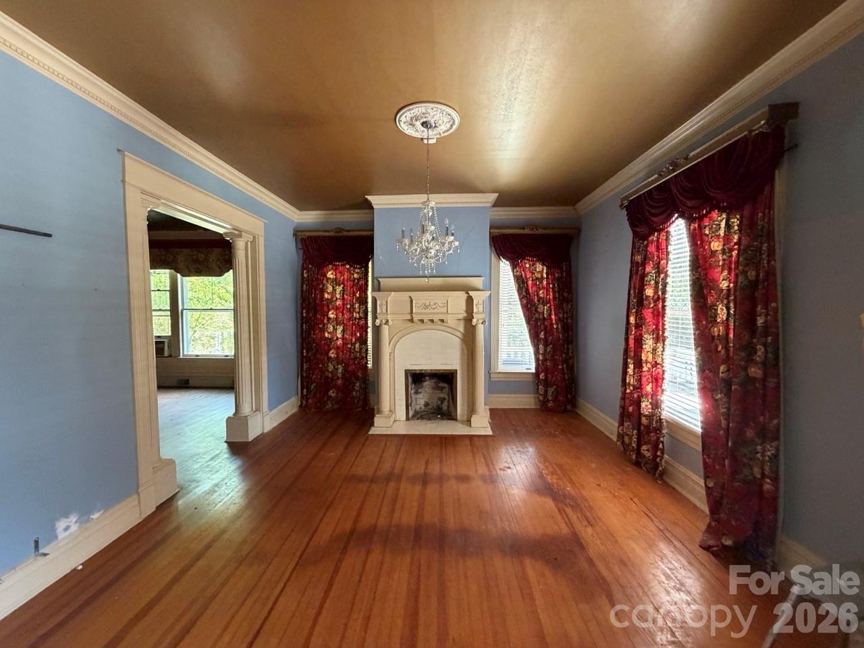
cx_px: 432
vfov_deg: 85.7
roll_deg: +0.9
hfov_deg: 102.1
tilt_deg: -2.7
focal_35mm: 14
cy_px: 324
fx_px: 349
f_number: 2.2
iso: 500
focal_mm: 2.22
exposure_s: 1/60
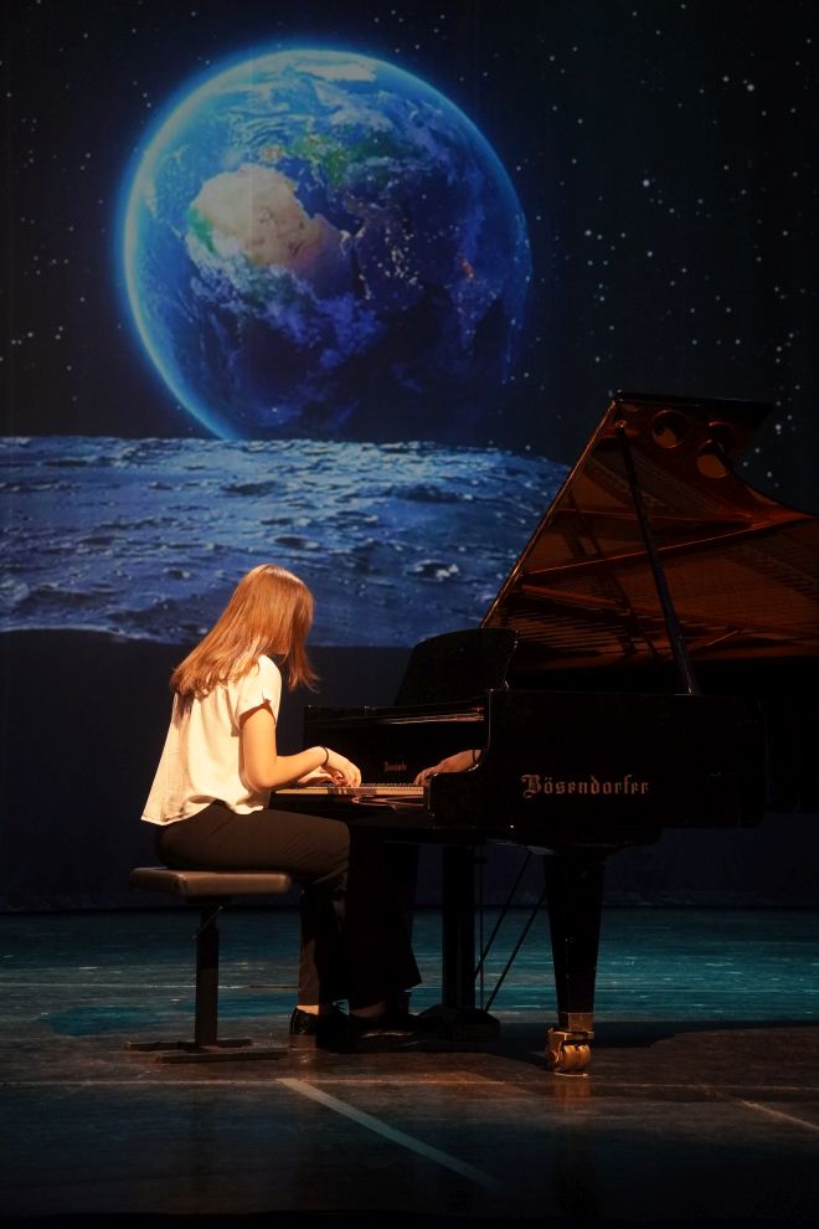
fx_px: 2559
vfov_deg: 27.0
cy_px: 614
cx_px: 410
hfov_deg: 18.2
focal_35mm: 75
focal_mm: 50
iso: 2000
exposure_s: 1/125
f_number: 2.8
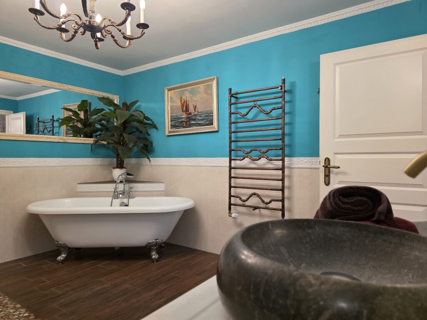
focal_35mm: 23
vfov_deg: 58.9
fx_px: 284
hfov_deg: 73.9
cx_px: 214
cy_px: 160
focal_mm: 6.3
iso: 160
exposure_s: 1/66
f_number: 1.7
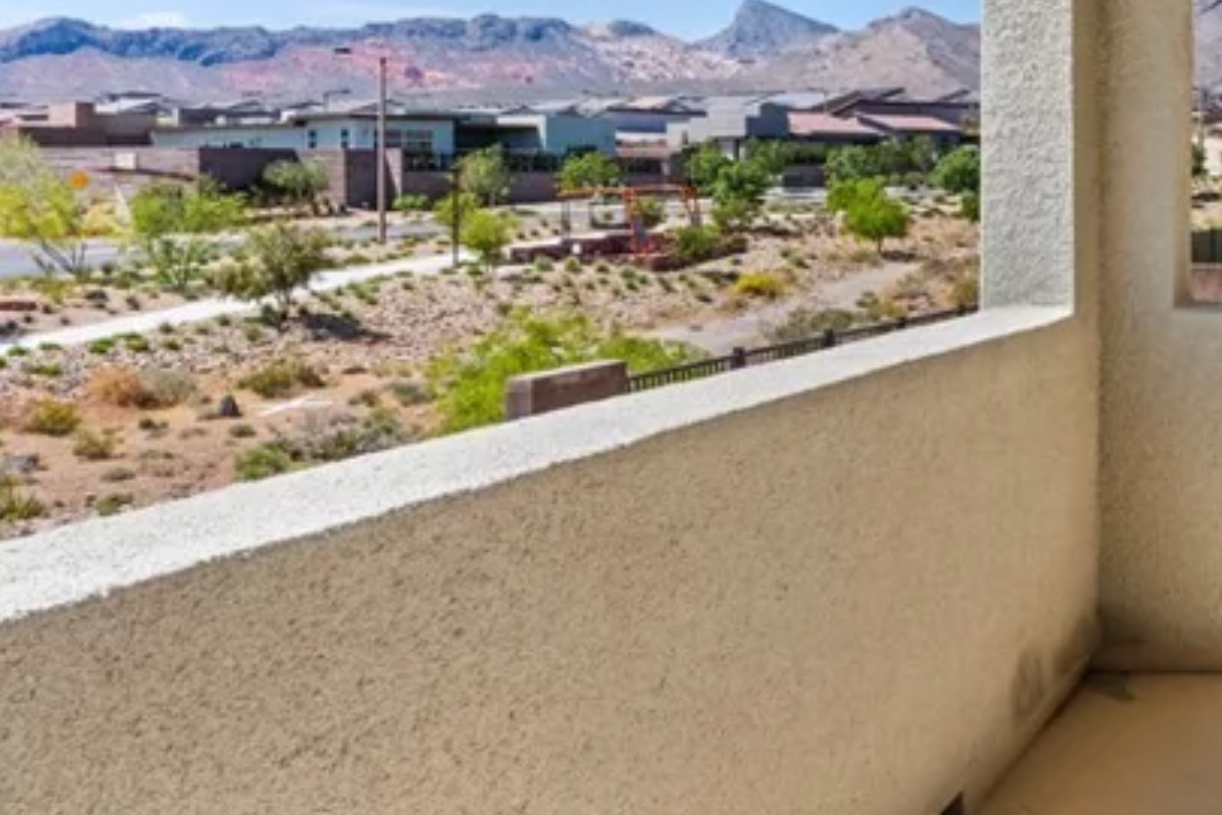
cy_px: 180
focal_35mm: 48
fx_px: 1629
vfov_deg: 27.6
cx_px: 1475
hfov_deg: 33.3
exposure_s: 1/8000
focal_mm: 19
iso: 400
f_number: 8
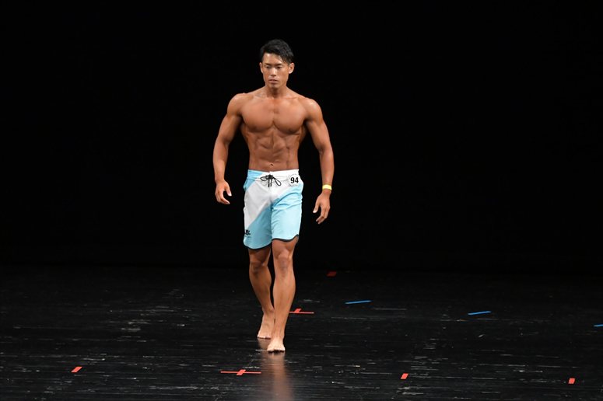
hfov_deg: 8.1
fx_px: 4269
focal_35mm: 255
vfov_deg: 5.4
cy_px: 200
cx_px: 302
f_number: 5.6
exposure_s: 1/400
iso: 3200
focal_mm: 170
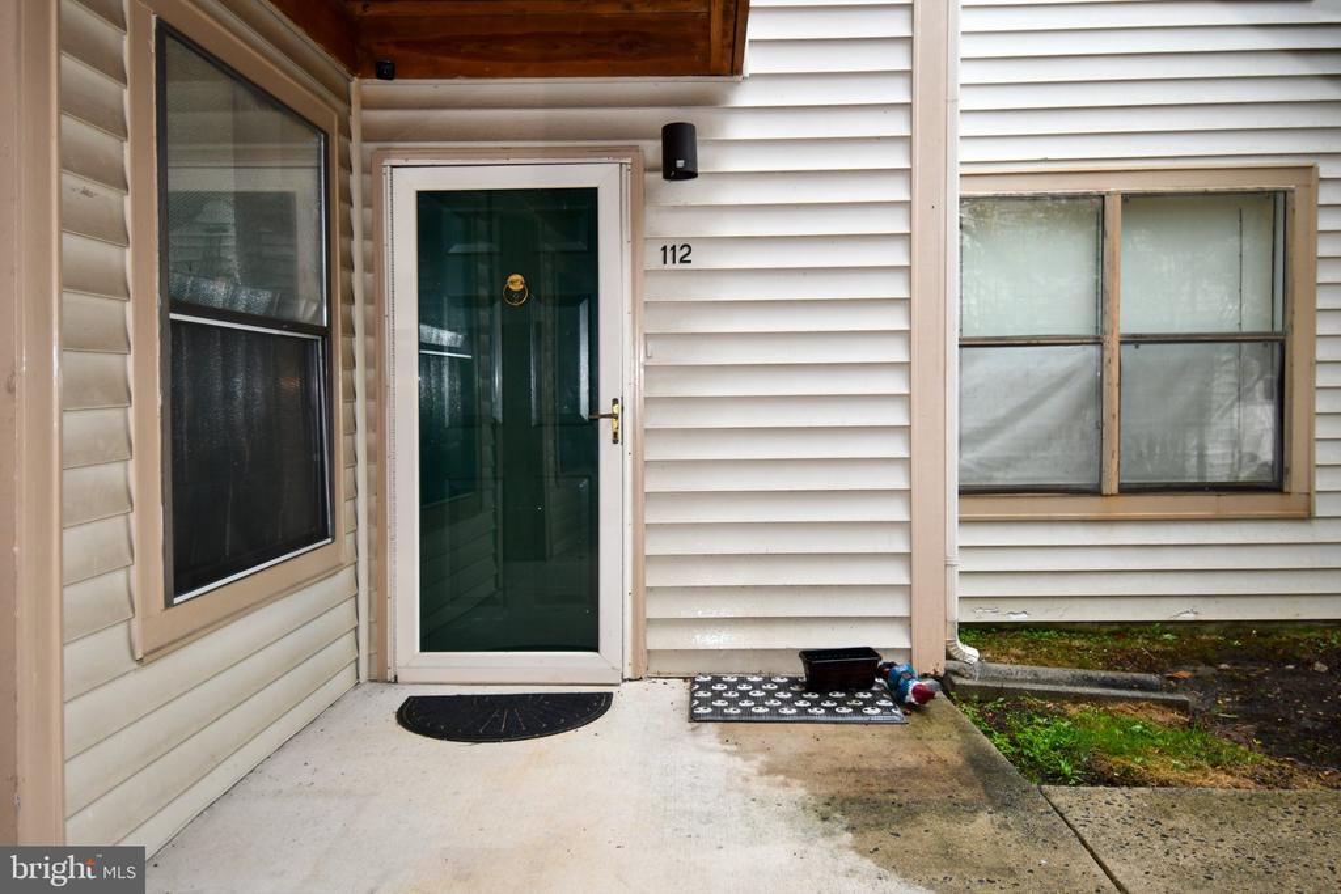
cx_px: 670
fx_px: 894
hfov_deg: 73.7
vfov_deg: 53.1
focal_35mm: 24
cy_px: 447
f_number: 4
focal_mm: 16
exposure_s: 1/60
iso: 320
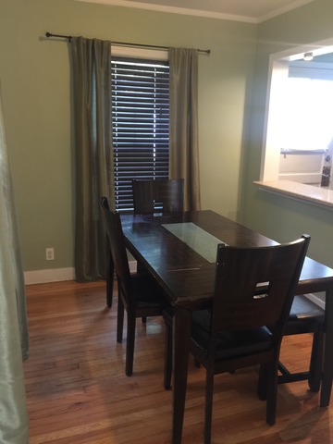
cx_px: 166
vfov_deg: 61.7
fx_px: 372
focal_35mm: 29
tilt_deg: -13.0
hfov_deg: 48.2
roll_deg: -0.4
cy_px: 222
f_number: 2.2
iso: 64
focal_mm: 4.15
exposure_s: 1/4
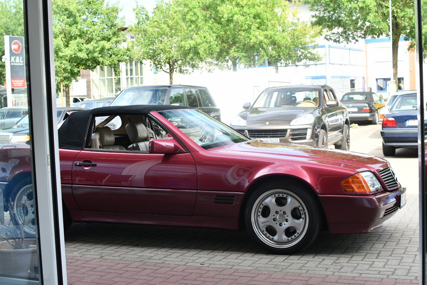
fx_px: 617
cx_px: 214
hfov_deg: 38.2
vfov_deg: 26.0
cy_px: 142
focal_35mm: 52
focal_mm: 35
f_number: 5
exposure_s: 1/250
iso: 400
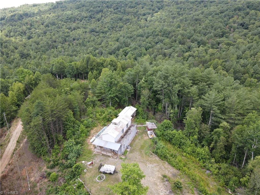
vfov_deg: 56.8
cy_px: 98
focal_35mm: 24
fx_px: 180
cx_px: 130
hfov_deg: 71.6
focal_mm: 4.5
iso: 100
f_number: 2.8
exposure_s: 1/120
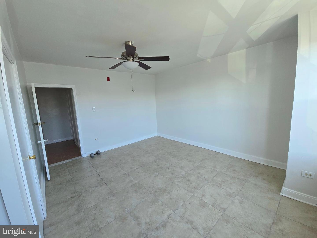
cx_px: 158
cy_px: 119
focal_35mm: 13
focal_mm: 2.2
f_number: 2.2
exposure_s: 1/120
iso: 100
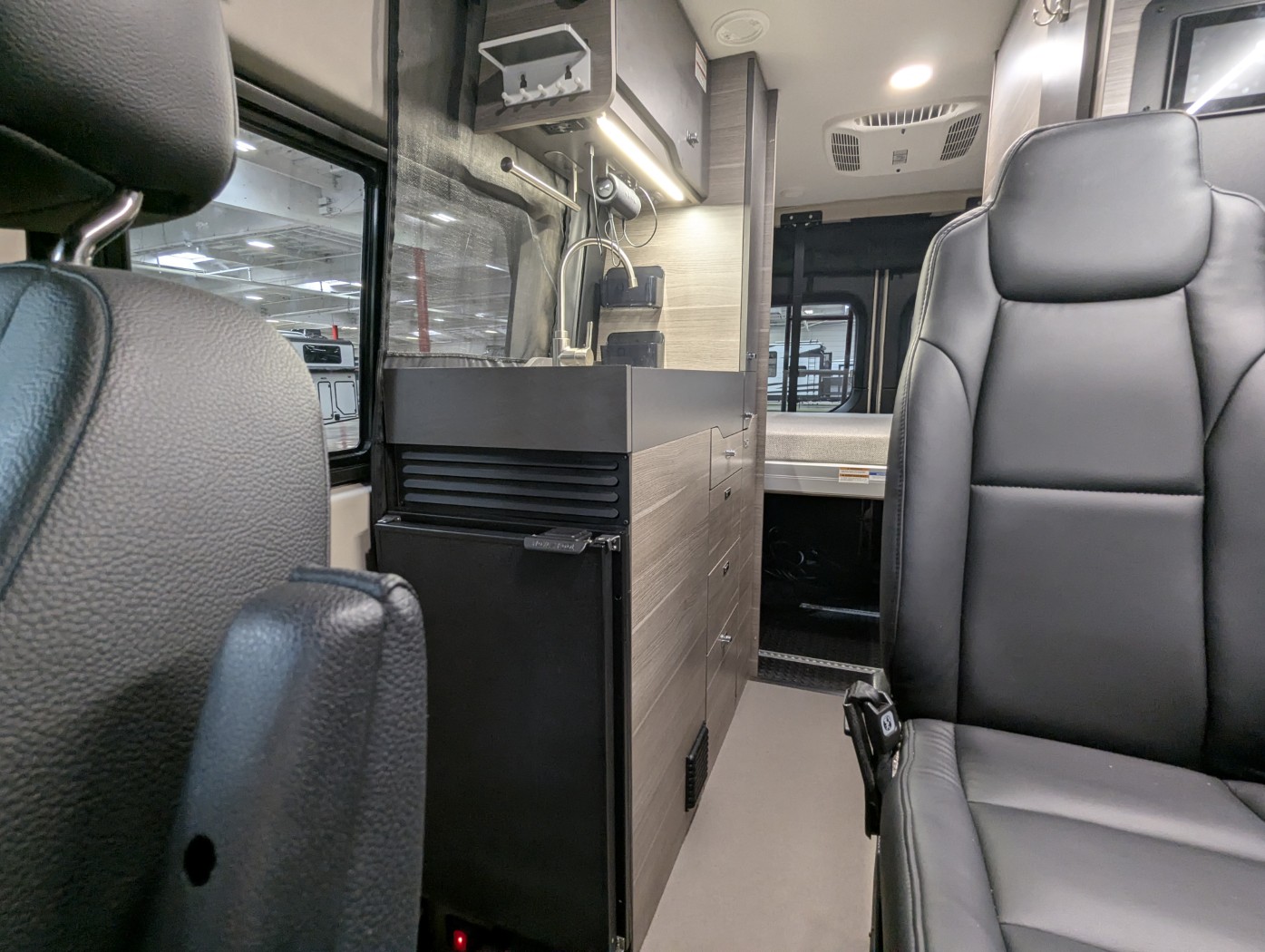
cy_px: 476
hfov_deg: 94.4
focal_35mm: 16
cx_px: 632
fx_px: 585
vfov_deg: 78.2
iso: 151
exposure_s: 1/29.3
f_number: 2.2
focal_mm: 2.35
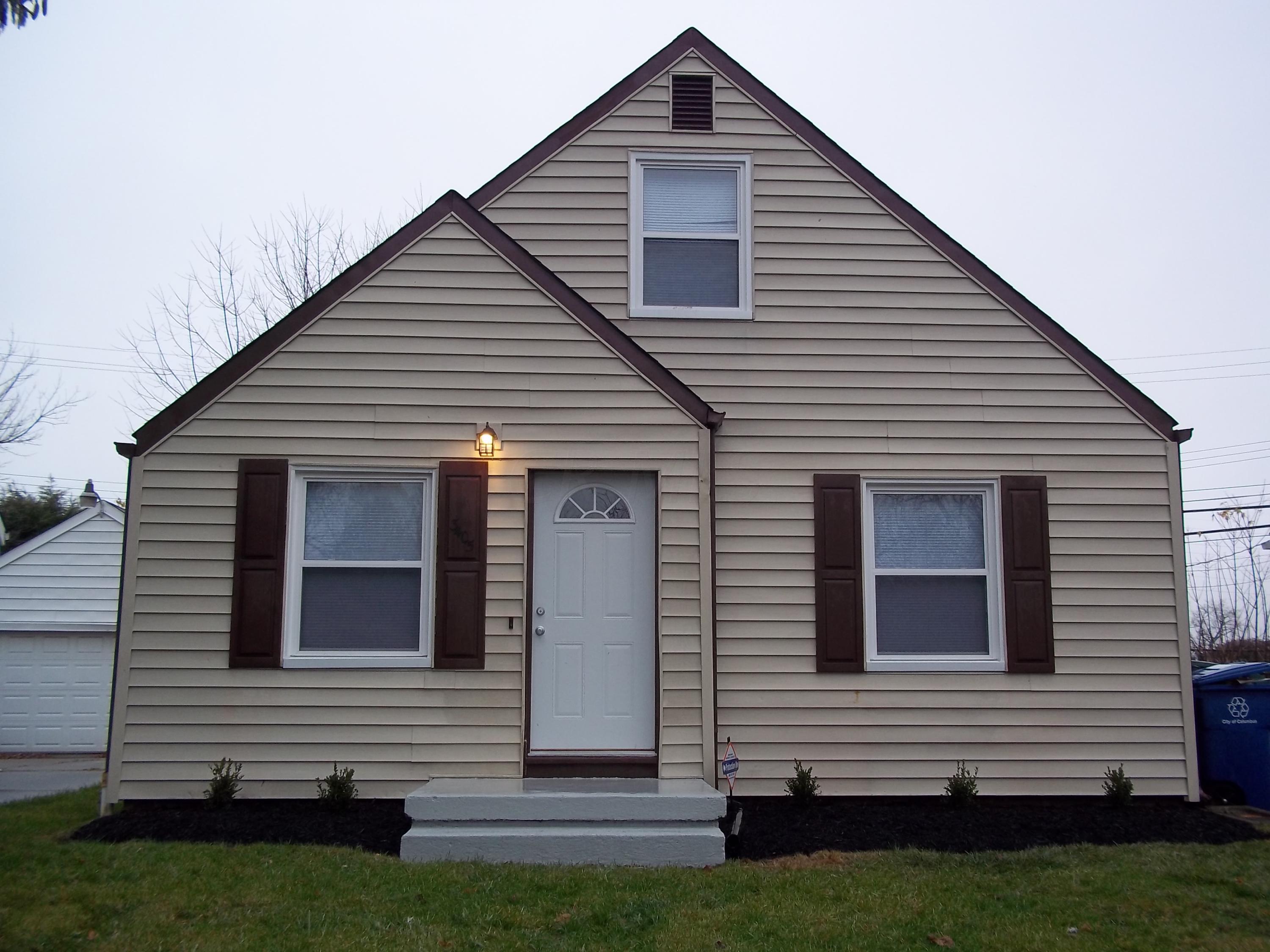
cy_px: 476
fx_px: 1321
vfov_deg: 39.7
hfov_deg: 51.4
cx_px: 635
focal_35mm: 36
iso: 80
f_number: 3.1
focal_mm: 6.5
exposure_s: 1/50
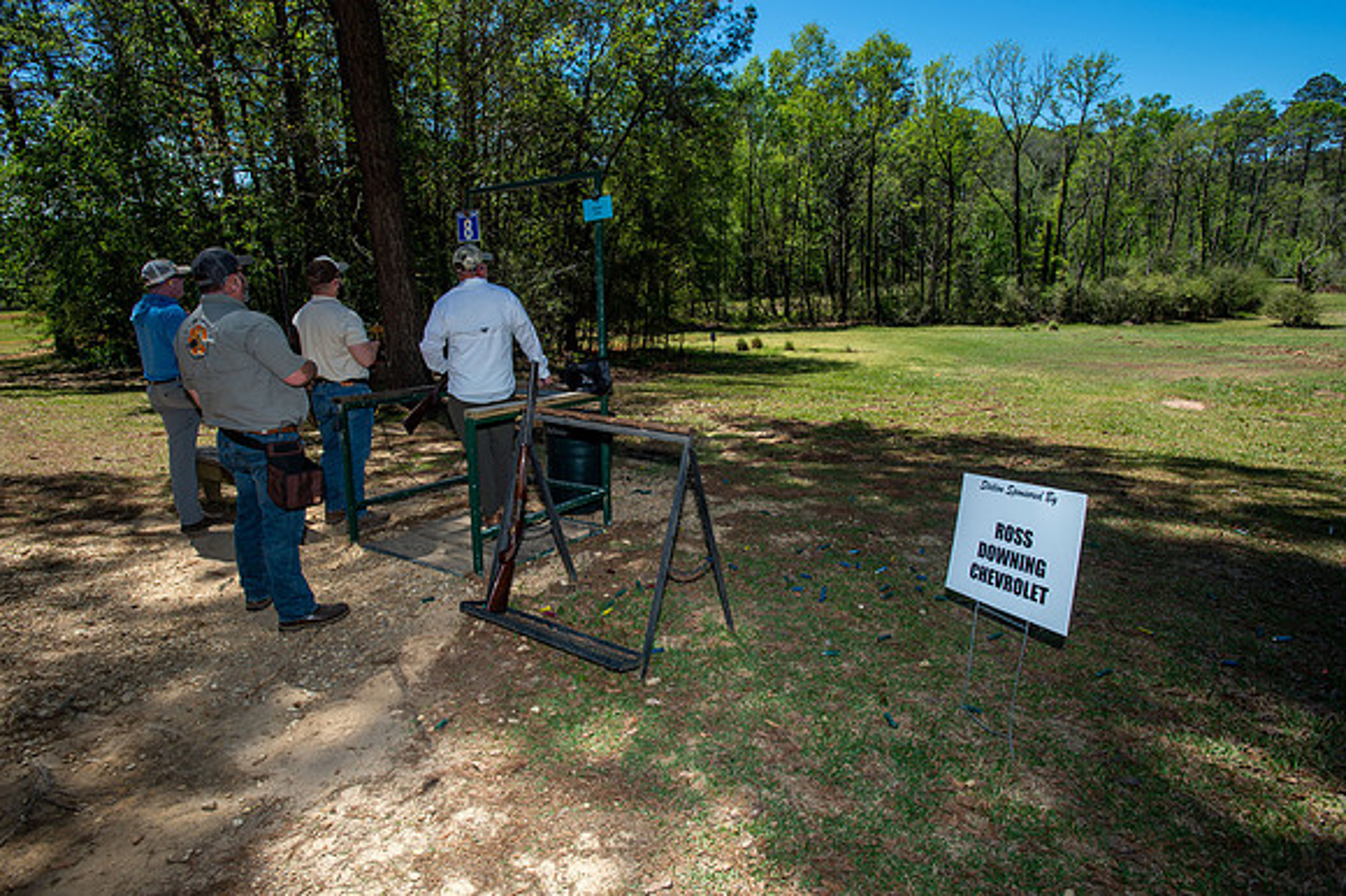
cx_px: 673
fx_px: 747
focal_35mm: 20
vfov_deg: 61.9
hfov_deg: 84.0
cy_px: 448
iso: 80
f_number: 7.1
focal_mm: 20
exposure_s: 1/250
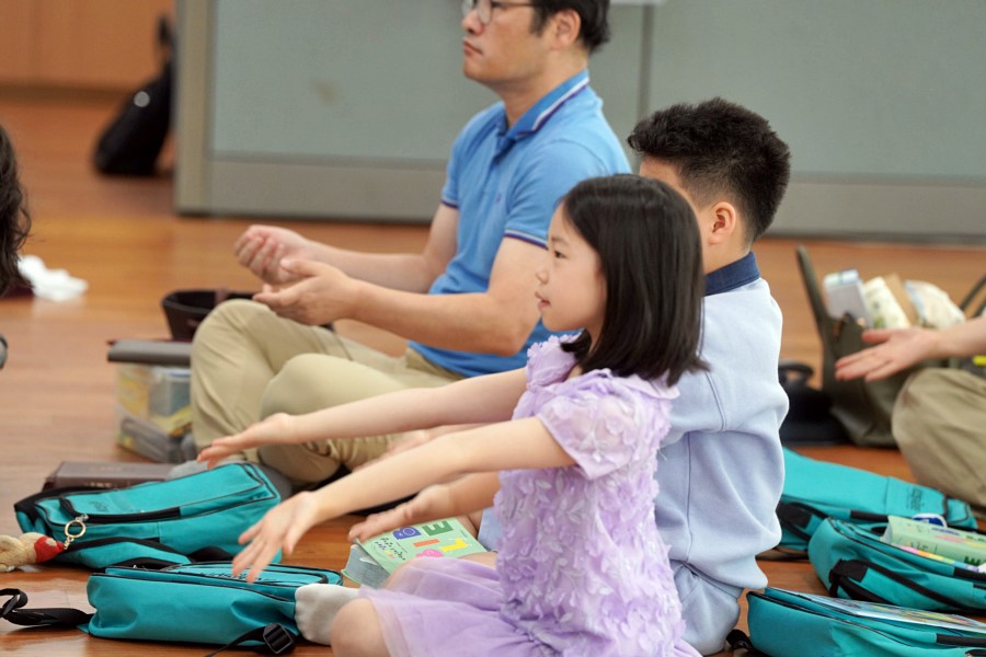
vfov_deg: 6.9
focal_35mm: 200
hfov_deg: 10.3
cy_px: 328
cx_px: 493
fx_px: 5477
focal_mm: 200
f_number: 4
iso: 2000
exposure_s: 1/250
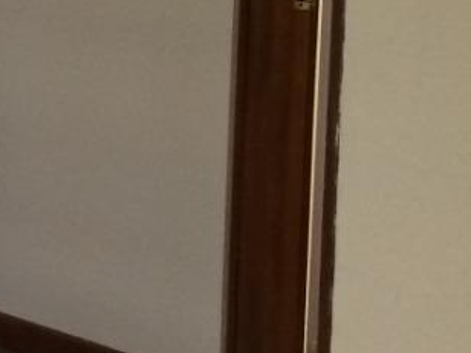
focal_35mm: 146
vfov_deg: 10.0
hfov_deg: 12.9
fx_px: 1987
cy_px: -76
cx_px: -217
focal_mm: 4.12
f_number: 2.2
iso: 200
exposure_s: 1/30
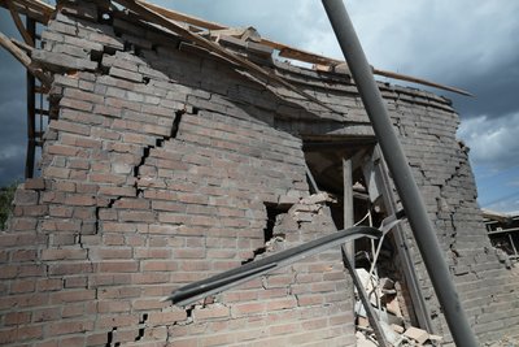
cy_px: 174
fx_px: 346
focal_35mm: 24
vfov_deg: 53.2
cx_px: 260
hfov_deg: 73.7
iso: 125
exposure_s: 1/125
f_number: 2.8
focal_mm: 24
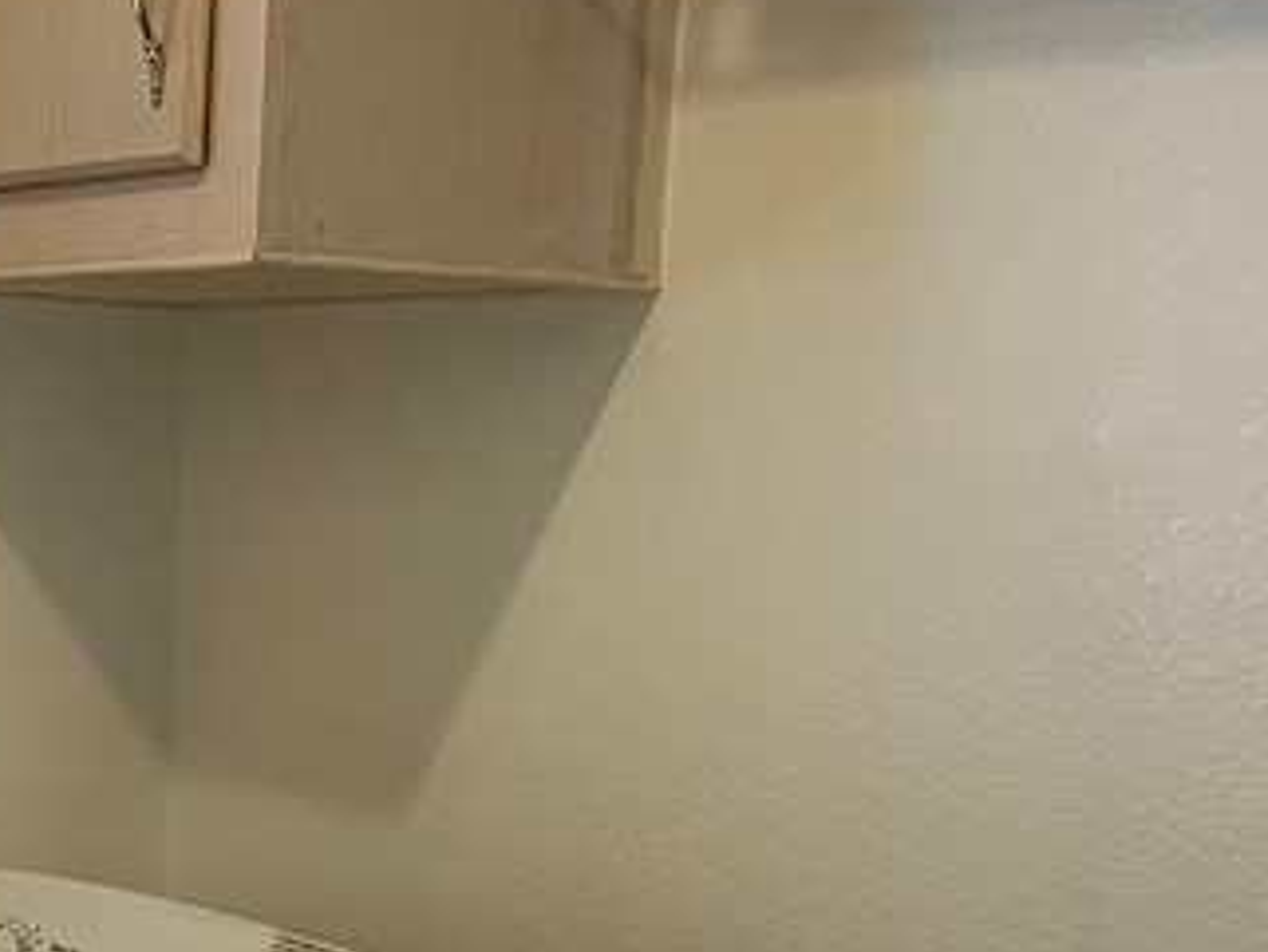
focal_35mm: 83
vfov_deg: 17.5
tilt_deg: -8.7
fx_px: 3041
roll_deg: -1.9
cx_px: 8
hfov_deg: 22.7
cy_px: 893
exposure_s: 1/60
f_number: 1.5
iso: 100
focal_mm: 5.7
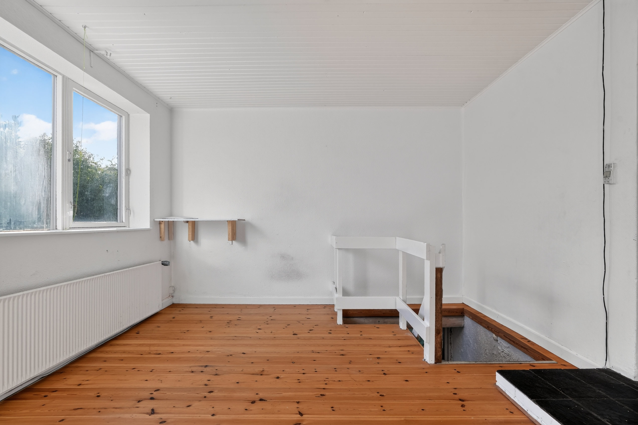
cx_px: 319
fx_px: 354
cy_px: 212
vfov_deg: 61.9
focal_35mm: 20
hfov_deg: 84.0
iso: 400
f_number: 8
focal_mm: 20
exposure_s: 1/20
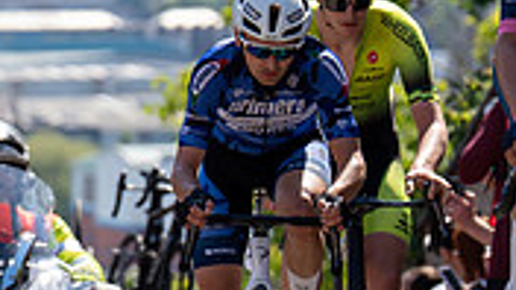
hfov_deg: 3.6
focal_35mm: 600
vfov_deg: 2.0
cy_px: 276
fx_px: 8209
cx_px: -564
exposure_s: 1/1000
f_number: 3.5
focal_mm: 125
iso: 100
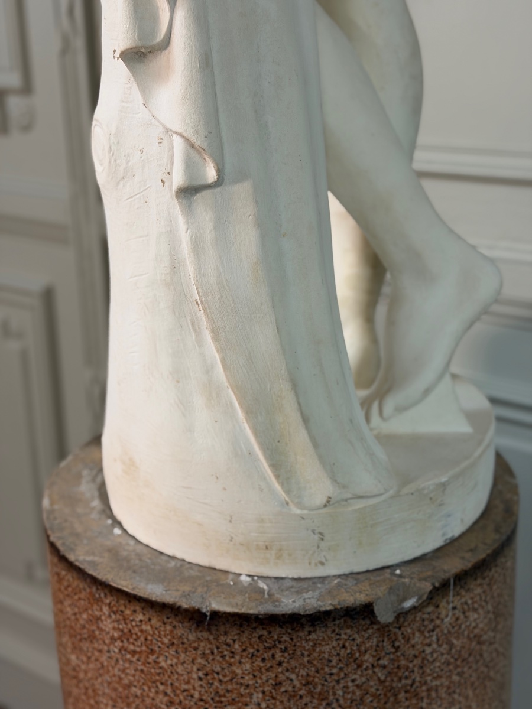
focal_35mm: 48
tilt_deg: -18.9
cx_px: 266
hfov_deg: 30.3
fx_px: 984
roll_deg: +1.9
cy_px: 354
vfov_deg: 39.7
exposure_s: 1/50
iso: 80
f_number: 1.78
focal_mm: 6.76
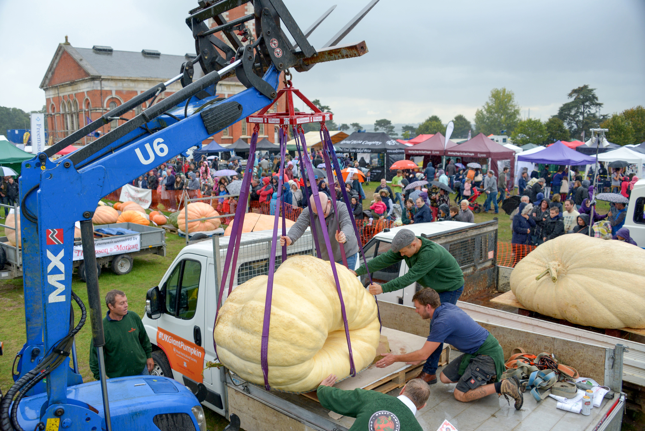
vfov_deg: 46.4
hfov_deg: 65.5
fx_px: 502
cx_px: 322
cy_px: 216
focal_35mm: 28
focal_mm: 28
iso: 400
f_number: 5
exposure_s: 1/400
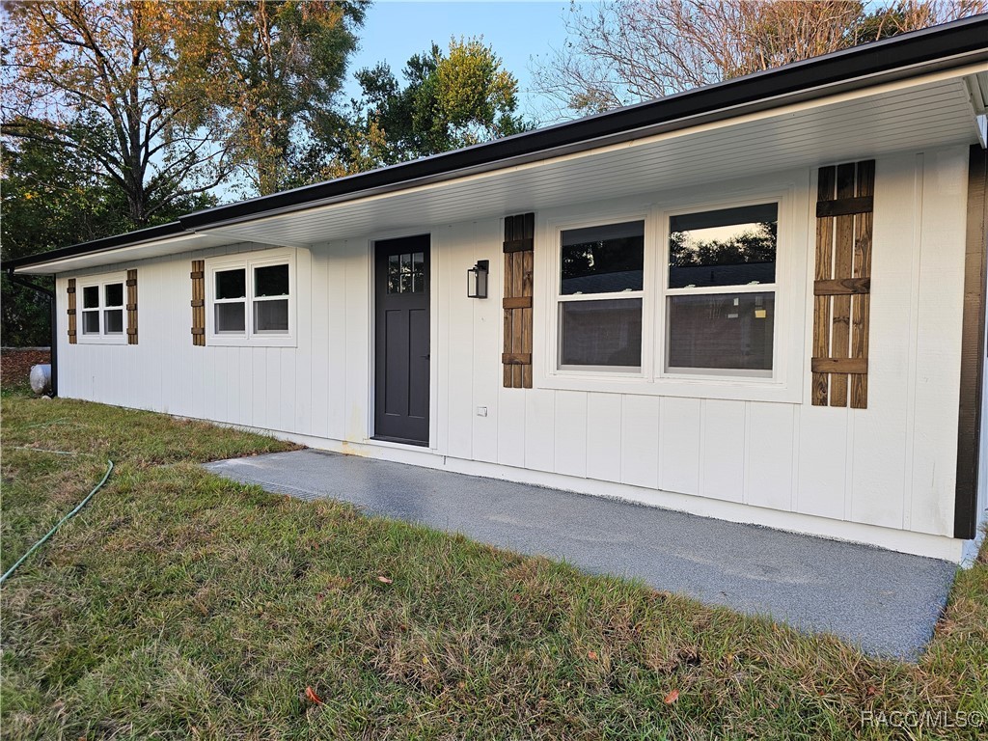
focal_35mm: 23
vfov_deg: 58.9
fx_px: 656
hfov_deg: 73.9
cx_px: 494
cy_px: 370
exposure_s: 1/120
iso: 20
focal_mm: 6.3
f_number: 1.7
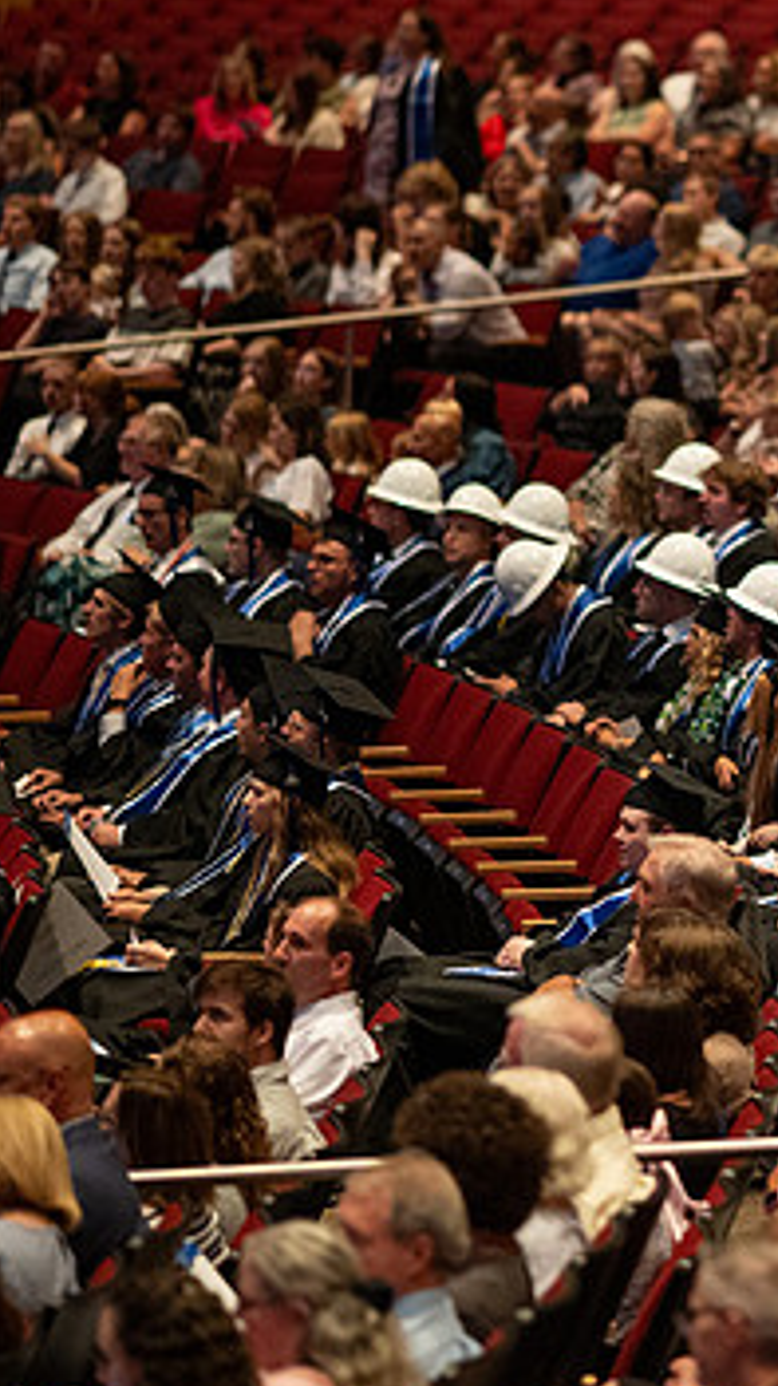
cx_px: 1089
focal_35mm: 223
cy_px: 504
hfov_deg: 5.4
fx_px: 8192
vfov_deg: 9.7
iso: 2500
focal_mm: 105
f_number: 1.4
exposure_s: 1/200
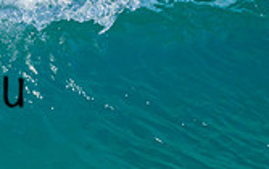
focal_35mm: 3566
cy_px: 72
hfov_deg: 0.6
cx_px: -25
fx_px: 26187
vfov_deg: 0.4
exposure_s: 1/2000
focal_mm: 800
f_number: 6.3
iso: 500
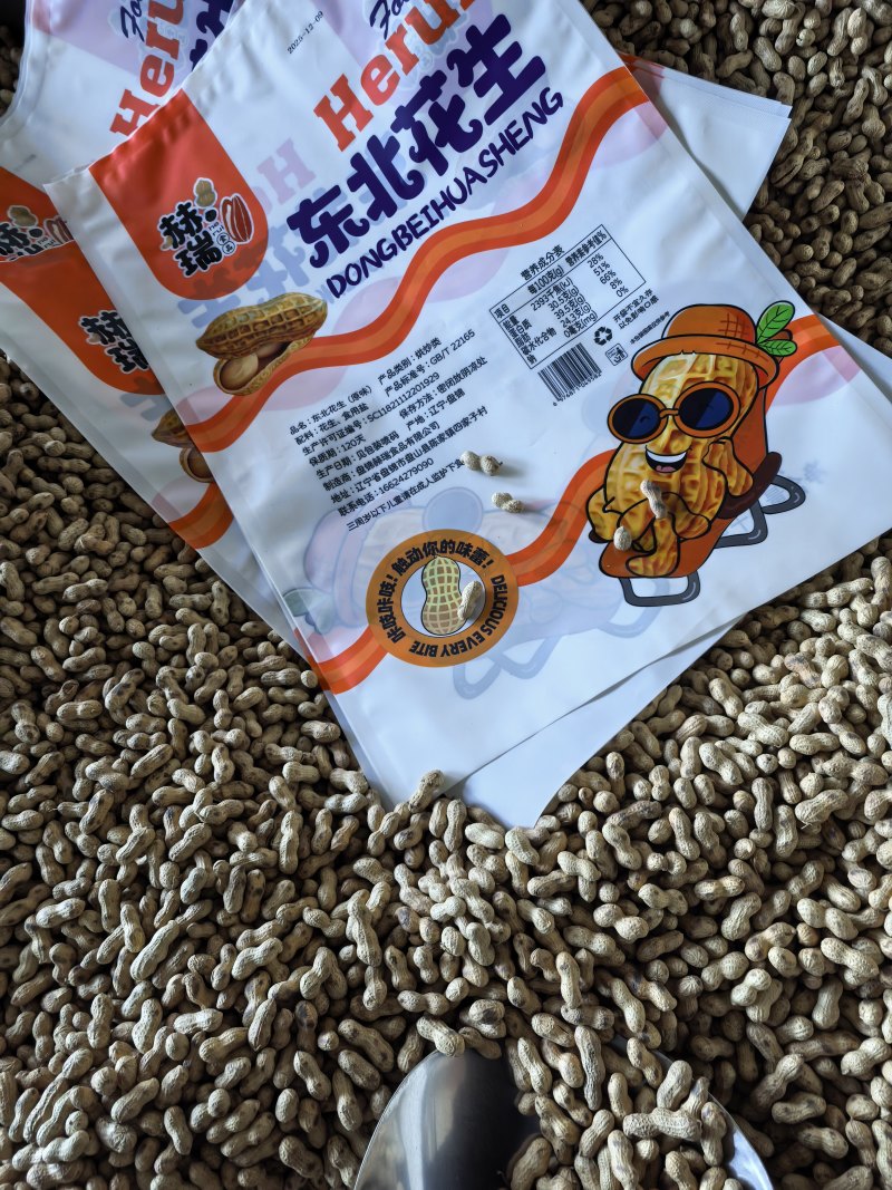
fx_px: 825
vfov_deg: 71.6
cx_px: 446
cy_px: 595
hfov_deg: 56.8
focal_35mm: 24
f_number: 1.6
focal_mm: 5.34
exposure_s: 1/50
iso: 200
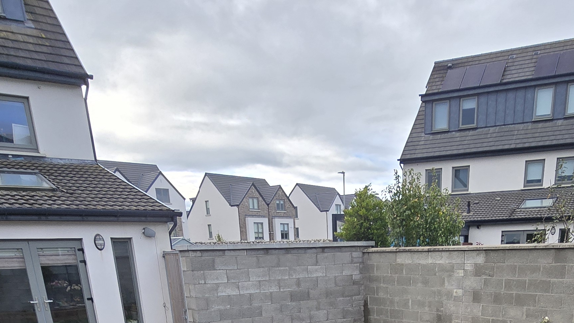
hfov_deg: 58.9
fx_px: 502
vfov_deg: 27.3
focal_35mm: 33
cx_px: 352
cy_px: 458
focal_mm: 2.2
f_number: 2.2
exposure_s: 1/726
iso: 50
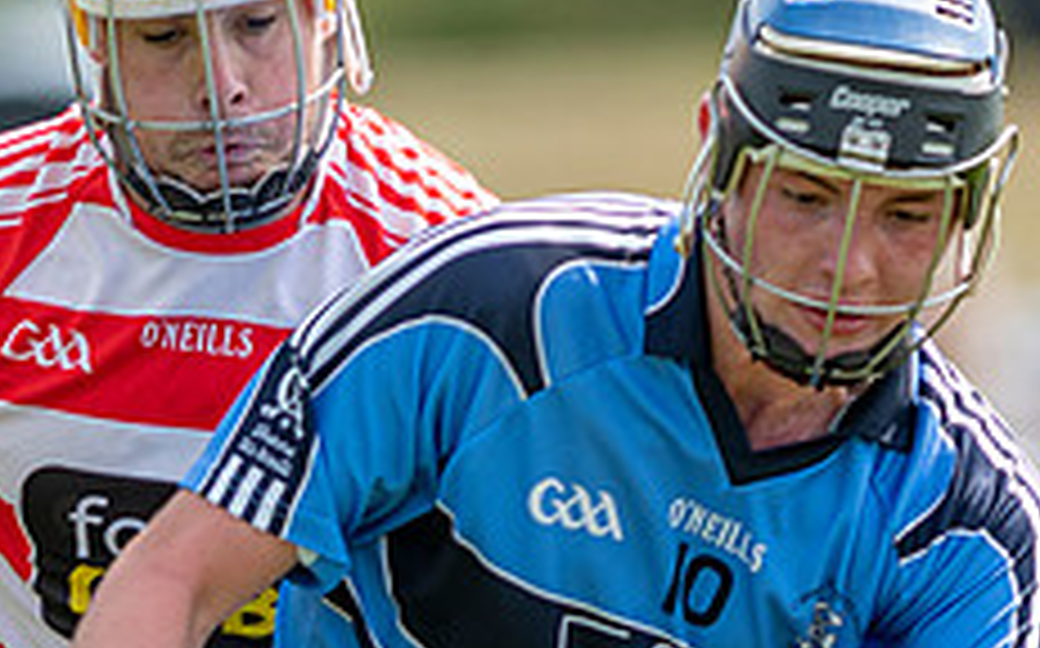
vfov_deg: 0.9
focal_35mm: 1389
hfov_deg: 1.5
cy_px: 827
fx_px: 39340
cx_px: 1099
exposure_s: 1/1600
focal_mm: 300
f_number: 2.8
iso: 100
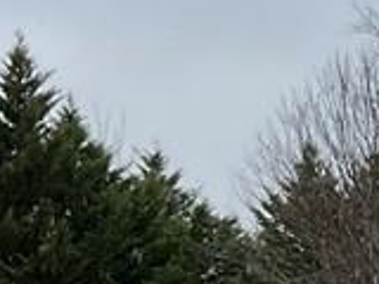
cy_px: 291
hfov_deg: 9.1
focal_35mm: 186
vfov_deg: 7.9
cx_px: 1016
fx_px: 2036
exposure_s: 1/709
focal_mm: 3
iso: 16
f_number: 1.8
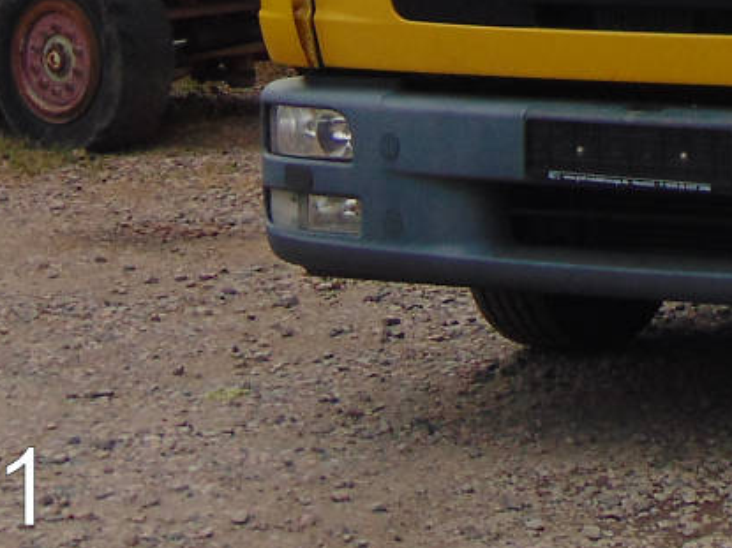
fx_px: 4080
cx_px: 1035
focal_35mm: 193
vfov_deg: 7.4
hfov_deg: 10.0
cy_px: -483
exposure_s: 1/200
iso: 80
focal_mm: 9
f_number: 9
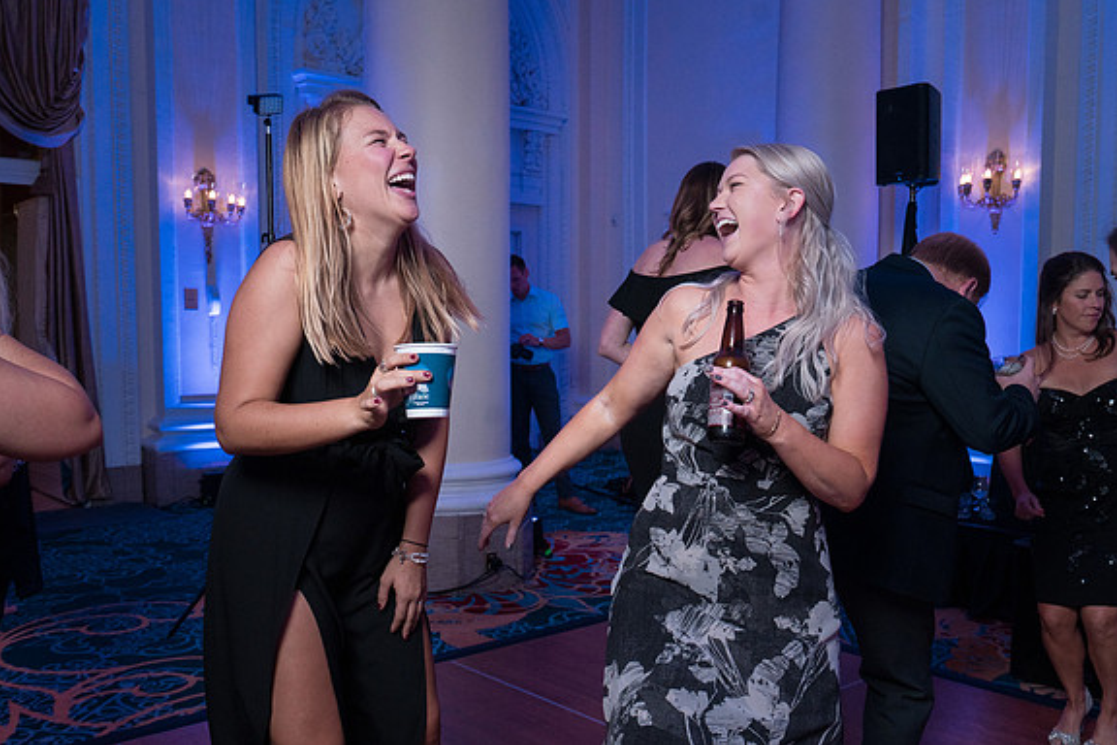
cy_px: 414
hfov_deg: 57.1
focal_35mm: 33
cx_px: 622
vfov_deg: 39.9
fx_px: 1024
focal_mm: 29
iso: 2000
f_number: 5.6
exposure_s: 1/200
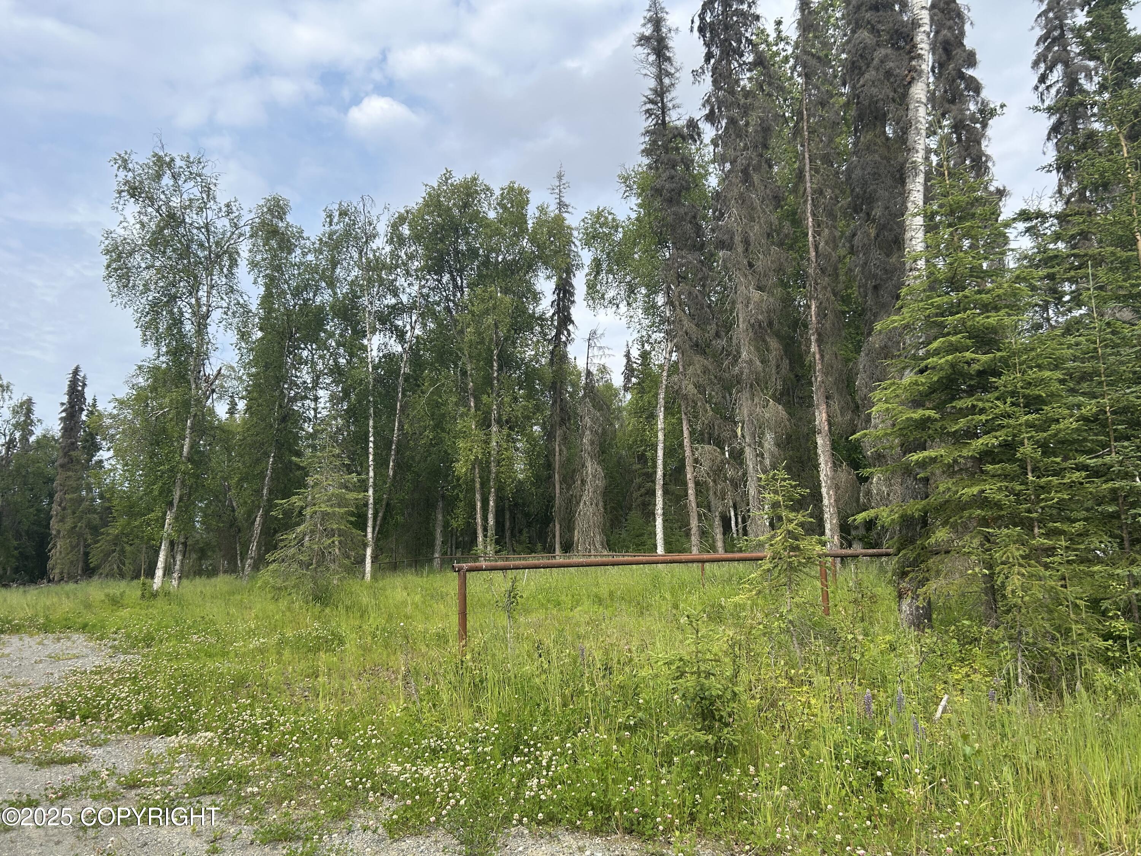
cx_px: 570
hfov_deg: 67.3
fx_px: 857
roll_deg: +2.4
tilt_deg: +12.2
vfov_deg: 53.1
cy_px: 428
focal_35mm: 26
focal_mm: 5.7
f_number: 1.5
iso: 50
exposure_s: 1/2404
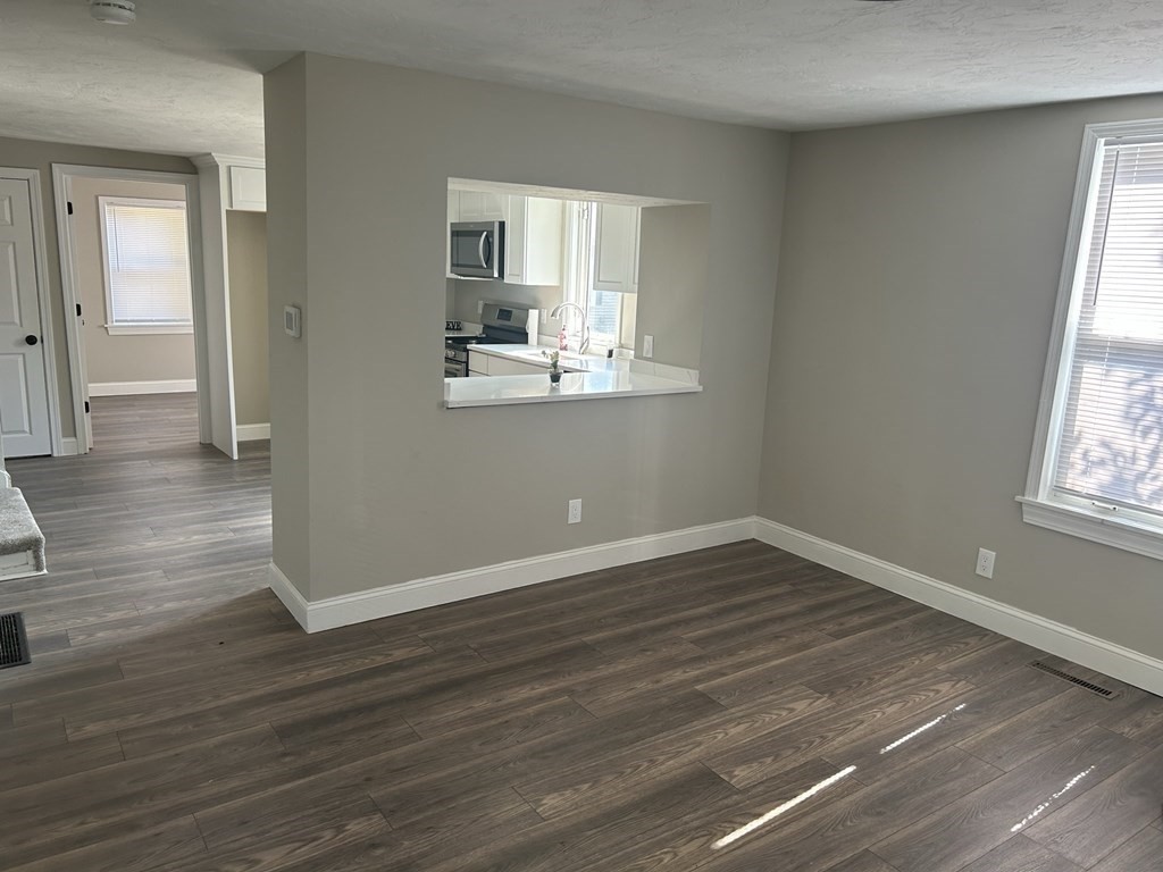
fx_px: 874
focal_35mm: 26
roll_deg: -1.3
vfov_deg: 53.1
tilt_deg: -11.3
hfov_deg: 67.3
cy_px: 436
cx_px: 582
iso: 80
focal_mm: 5.7
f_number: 1.5
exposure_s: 1/121
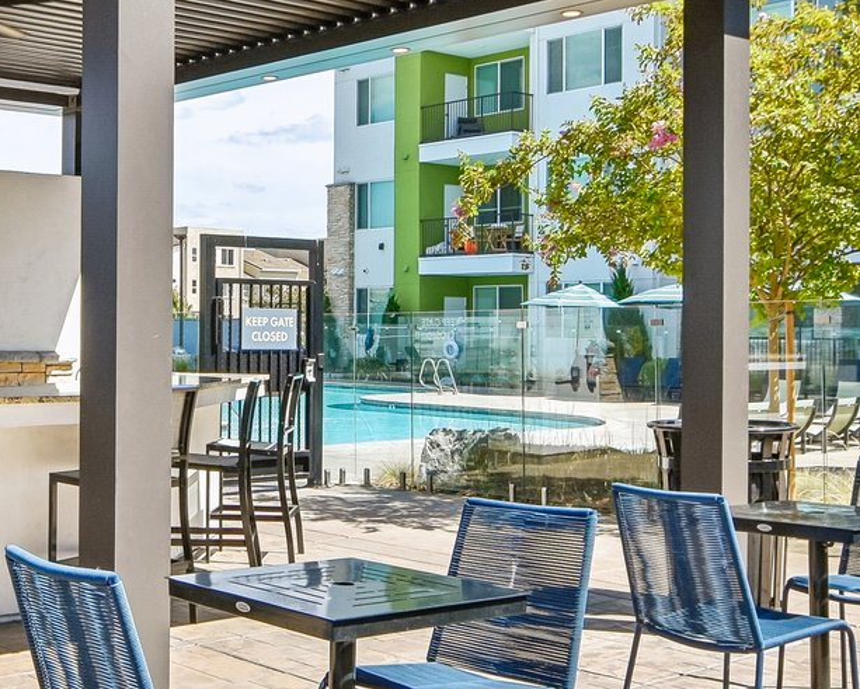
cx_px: 178
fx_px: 1197
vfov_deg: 32.1
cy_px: 298
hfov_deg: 38.1
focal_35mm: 47
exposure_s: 1/125
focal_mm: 10
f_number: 8
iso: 100
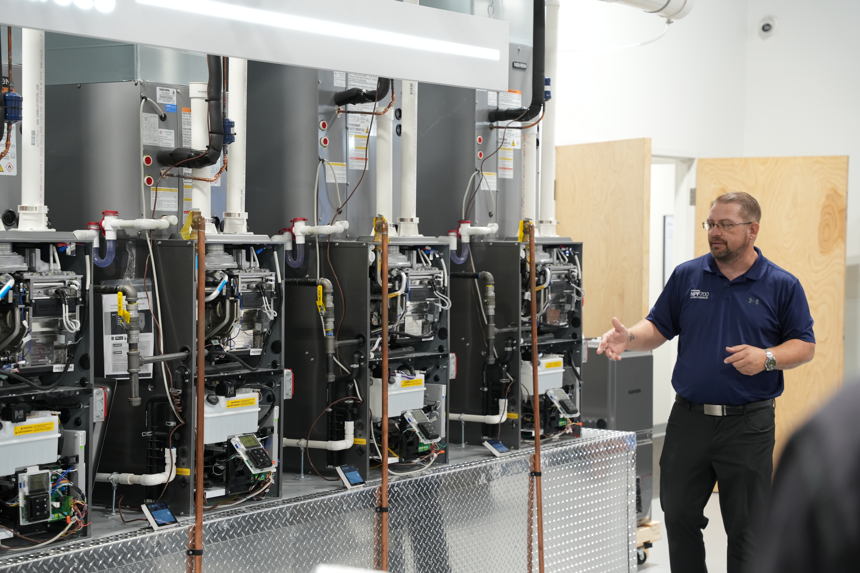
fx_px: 1672
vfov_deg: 19.5
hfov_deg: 28.8
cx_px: 430
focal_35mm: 70
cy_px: 286
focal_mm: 70
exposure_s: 1/160
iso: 1250
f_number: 4
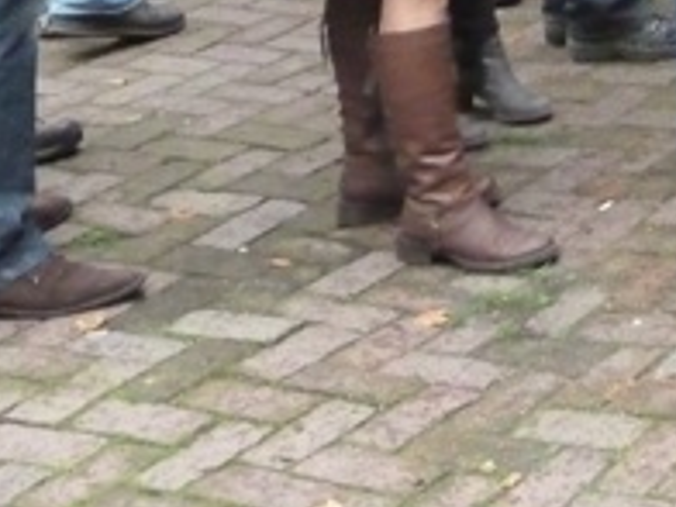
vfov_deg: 10.2
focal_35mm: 137
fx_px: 2675
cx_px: 1173
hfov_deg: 13.2
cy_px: -438
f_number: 3.5
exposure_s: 1/60
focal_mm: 5.7
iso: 1250
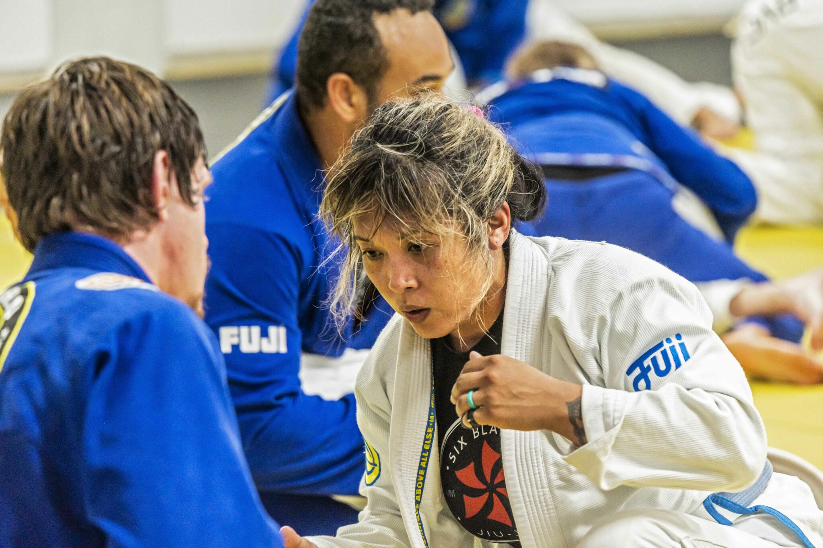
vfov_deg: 6.9
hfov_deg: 10.3
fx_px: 4569
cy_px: 274
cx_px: 412
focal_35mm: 200
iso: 1600
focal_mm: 200
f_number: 5
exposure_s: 1/200
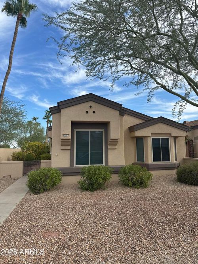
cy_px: 132
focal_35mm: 24
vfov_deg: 71.6
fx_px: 183
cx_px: 99
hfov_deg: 56.8
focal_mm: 6.86
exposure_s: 1/2732
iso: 80
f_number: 1.78
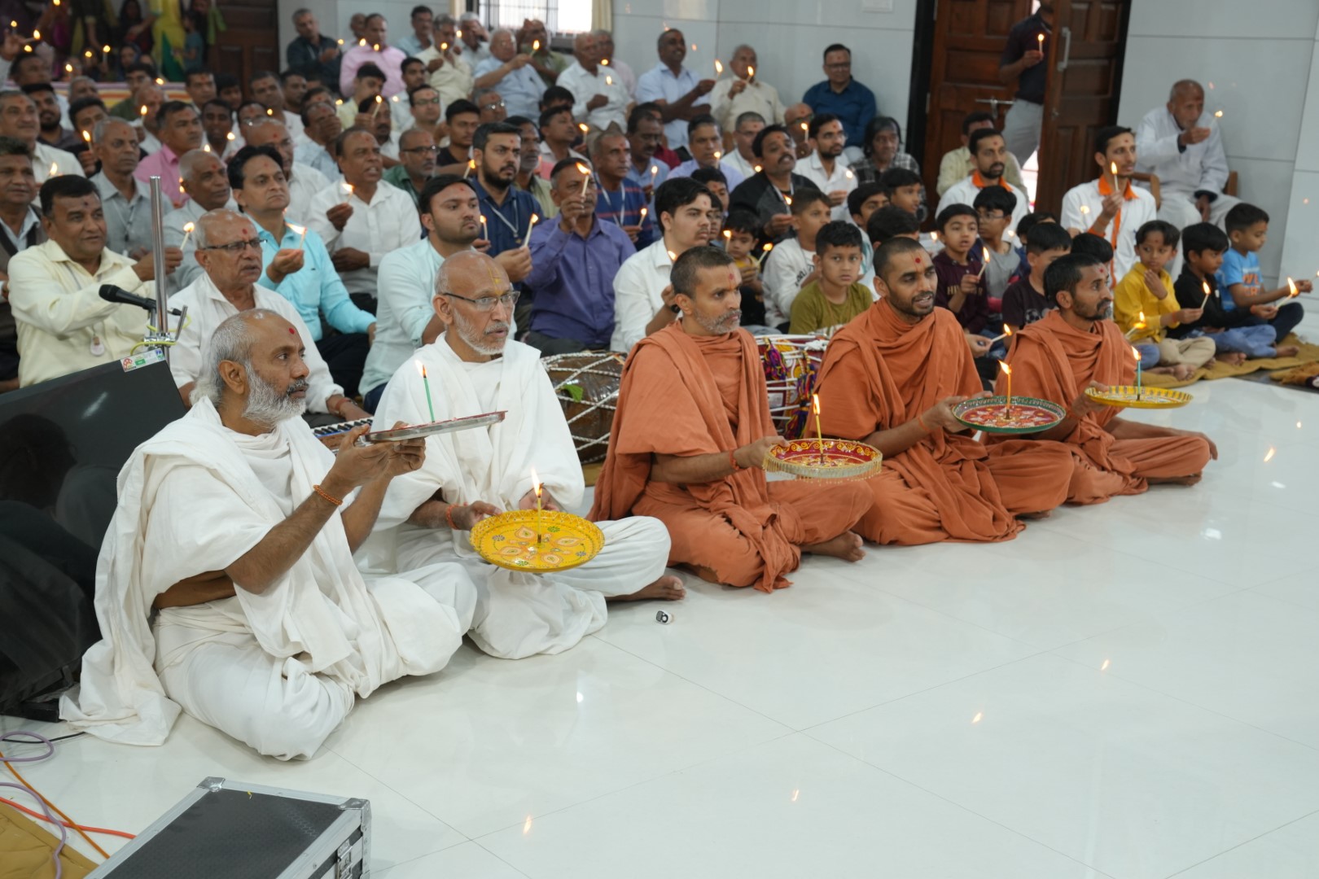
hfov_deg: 40.3
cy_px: 440
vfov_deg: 27.5
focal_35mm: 49
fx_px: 1795
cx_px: 660
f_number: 4.5
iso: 1250
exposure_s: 1/125
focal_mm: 49
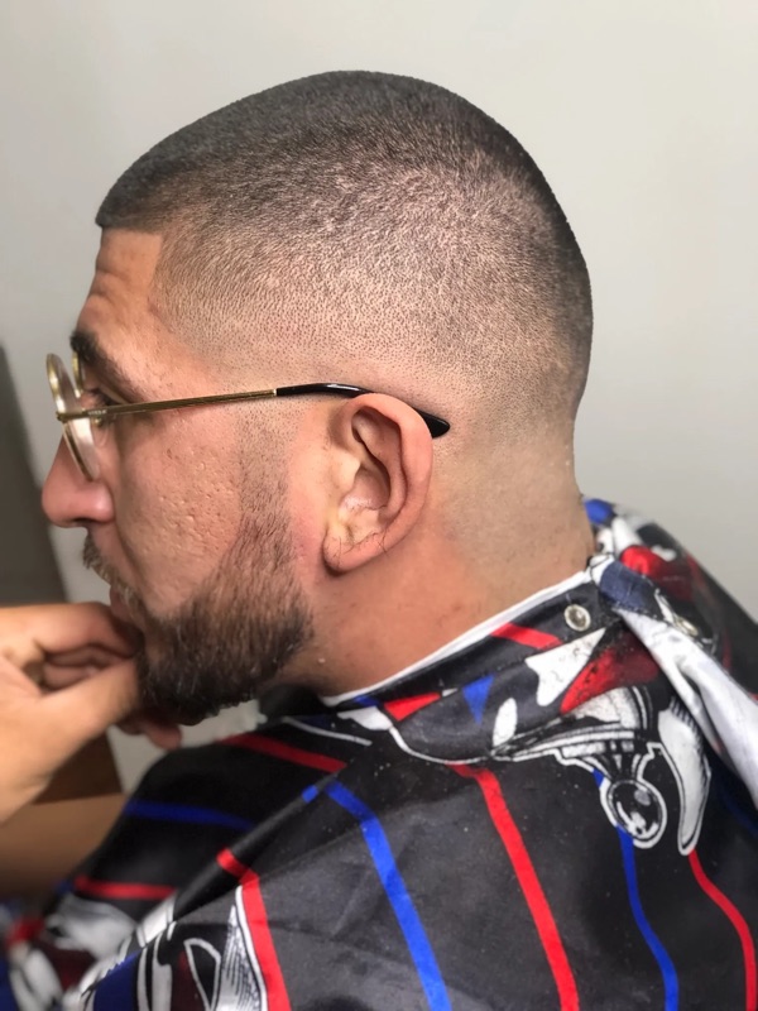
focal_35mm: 57
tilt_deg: -19.6
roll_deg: +12.1
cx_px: 379
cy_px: 506
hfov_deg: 25.7
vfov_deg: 33.8
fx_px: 1664
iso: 64
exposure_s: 1/30
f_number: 2.8
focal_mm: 6.6
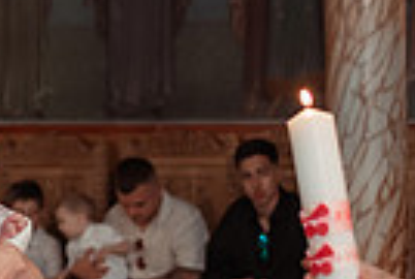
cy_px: 184
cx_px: -15
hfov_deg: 13.4
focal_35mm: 151
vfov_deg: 9.1
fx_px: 1745
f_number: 2.5
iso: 1600
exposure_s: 1/200
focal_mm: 35
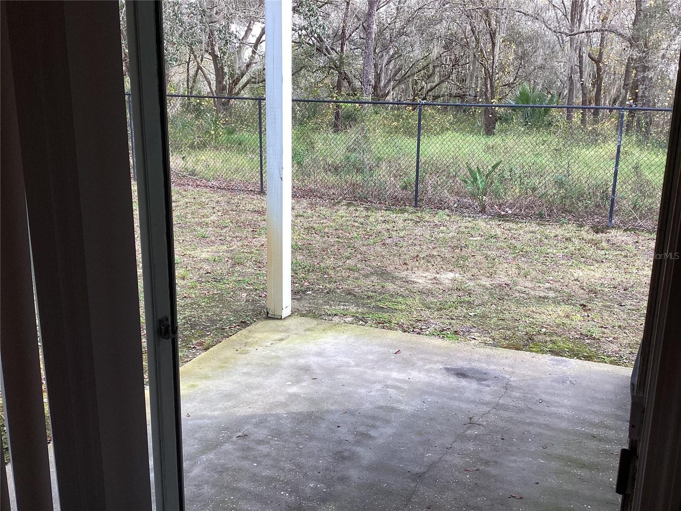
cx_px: 340
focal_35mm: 31
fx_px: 610
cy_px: 256
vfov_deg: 45.4
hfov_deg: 58.4
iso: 25
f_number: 2.4
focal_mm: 3.3
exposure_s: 1/120
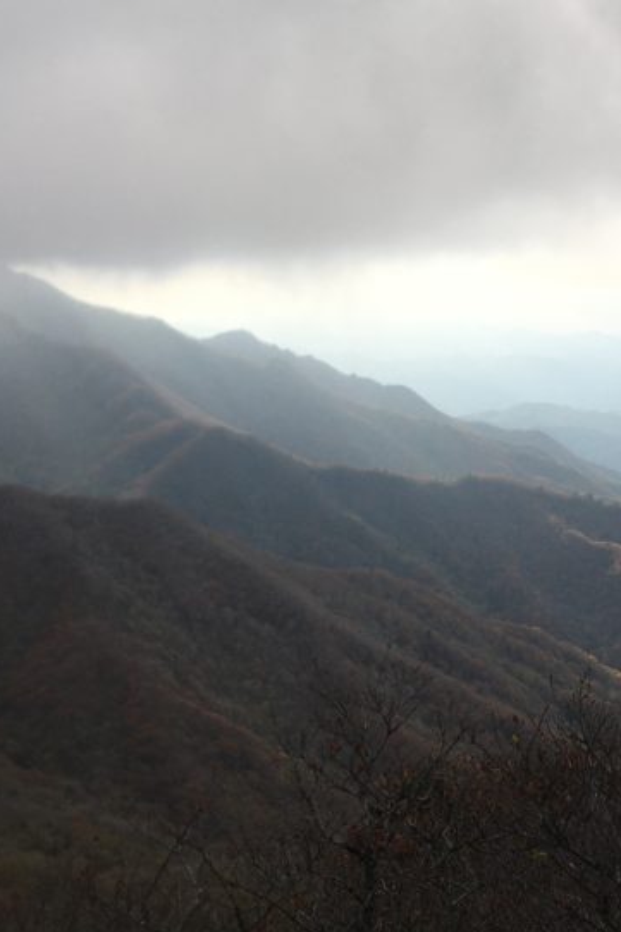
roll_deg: -4.0
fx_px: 1476
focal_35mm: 57
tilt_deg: -7.1
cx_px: 403
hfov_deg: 23.7
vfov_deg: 35.0
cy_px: 550
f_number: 2.2
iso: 25
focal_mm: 4.15
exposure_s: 1/938
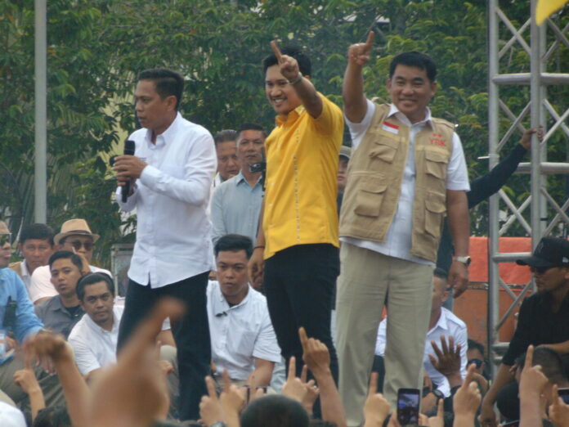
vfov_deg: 3.2
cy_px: 214
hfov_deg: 4.2
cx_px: 284
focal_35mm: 468
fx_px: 7693
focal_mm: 84
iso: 200
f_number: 4.4
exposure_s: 1/80
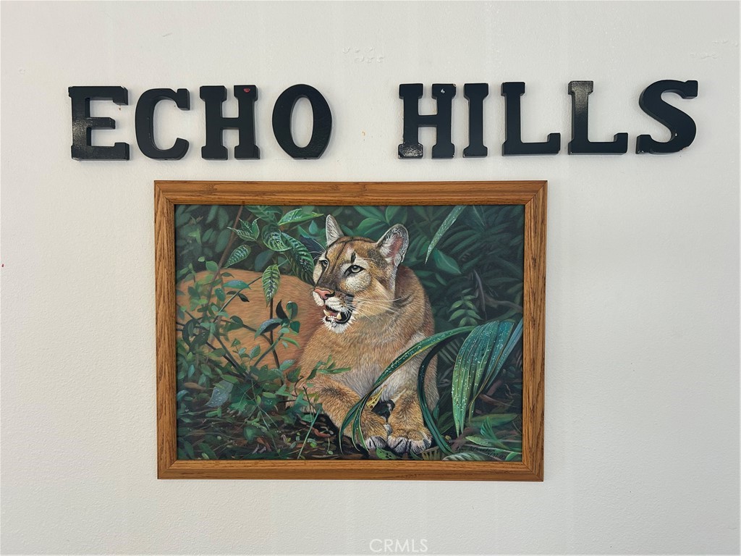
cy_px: 278
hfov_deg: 67.3
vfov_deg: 53.1
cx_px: 370
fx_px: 557
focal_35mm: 26
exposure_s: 1/60
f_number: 1.5
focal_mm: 5.7
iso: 80
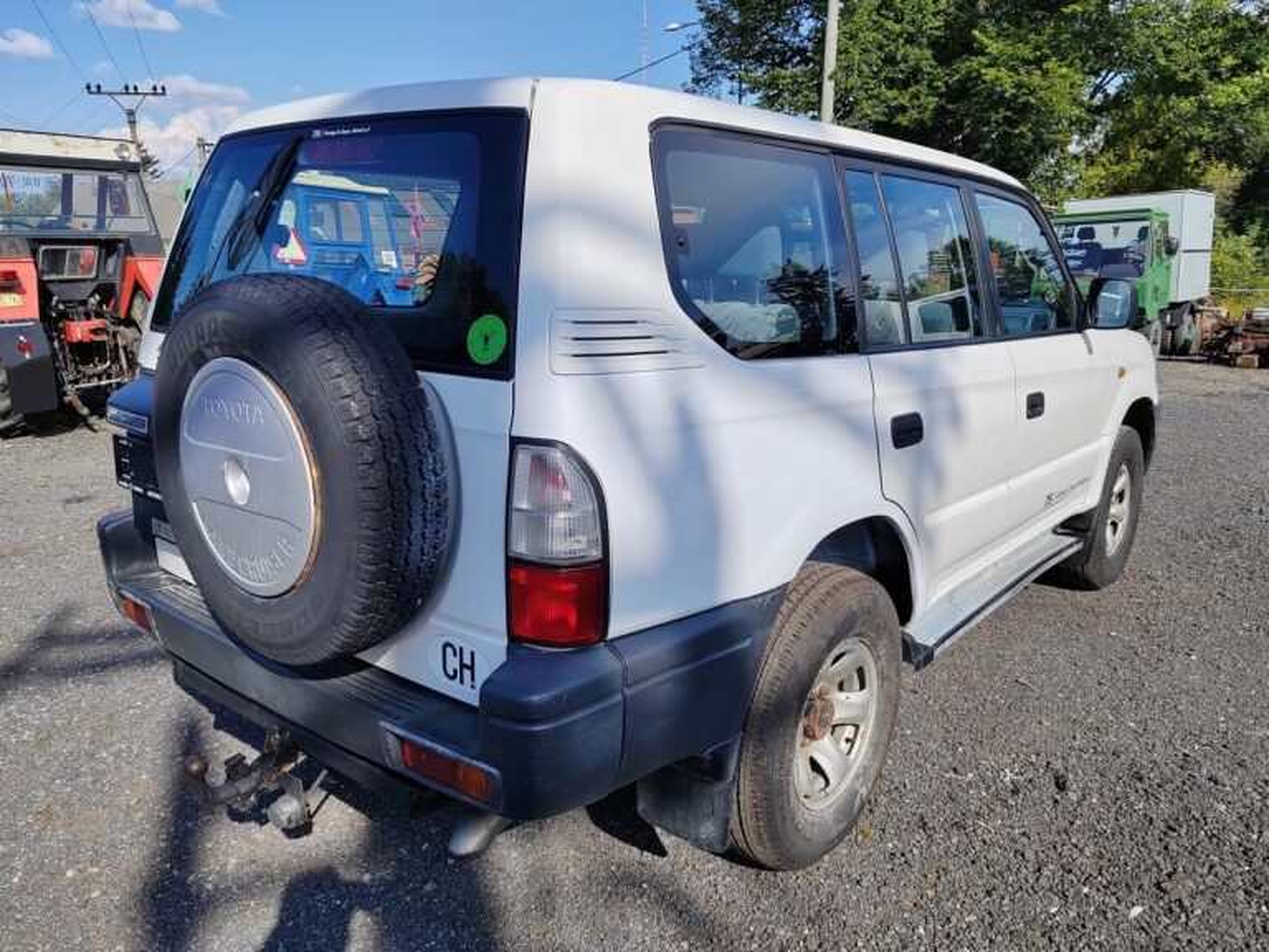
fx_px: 1026
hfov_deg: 63.4
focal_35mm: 28
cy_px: 476
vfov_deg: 49.7
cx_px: 634
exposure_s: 1/2800
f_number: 1.9
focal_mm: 5.52
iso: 100
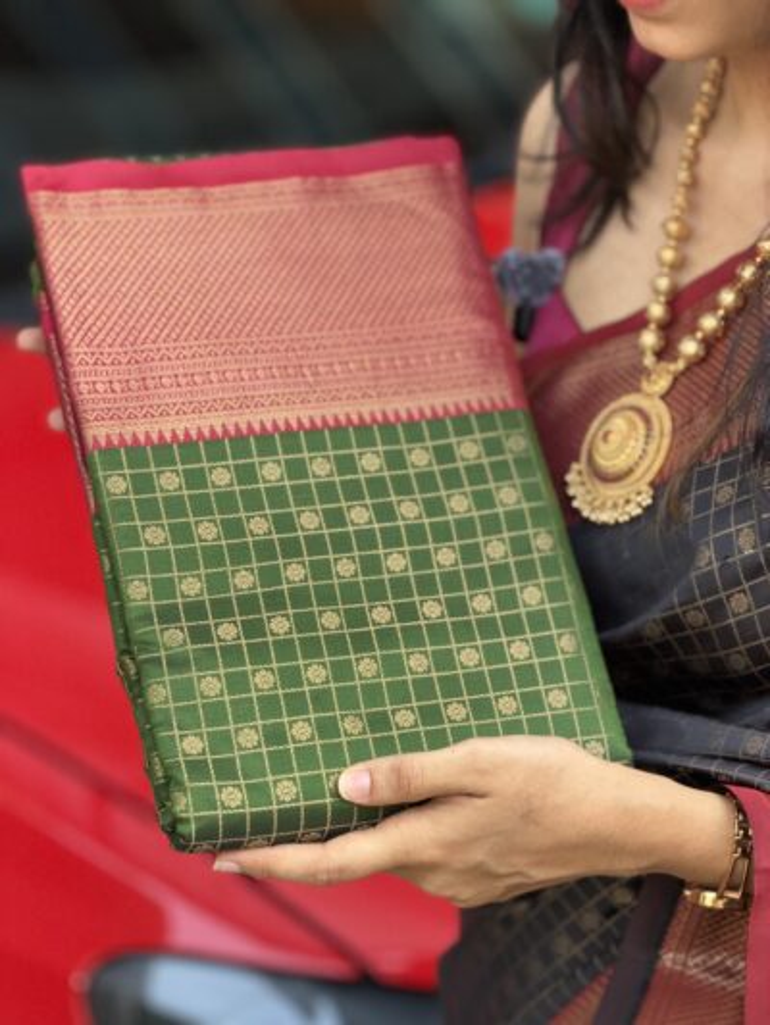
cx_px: 385
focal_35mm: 100
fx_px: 2965
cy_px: 512
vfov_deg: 19.6
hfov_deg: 14.8
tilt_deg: -19.9
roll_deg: +0.3
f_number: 2.8
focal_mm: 16.89
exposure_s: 1/121
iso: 160
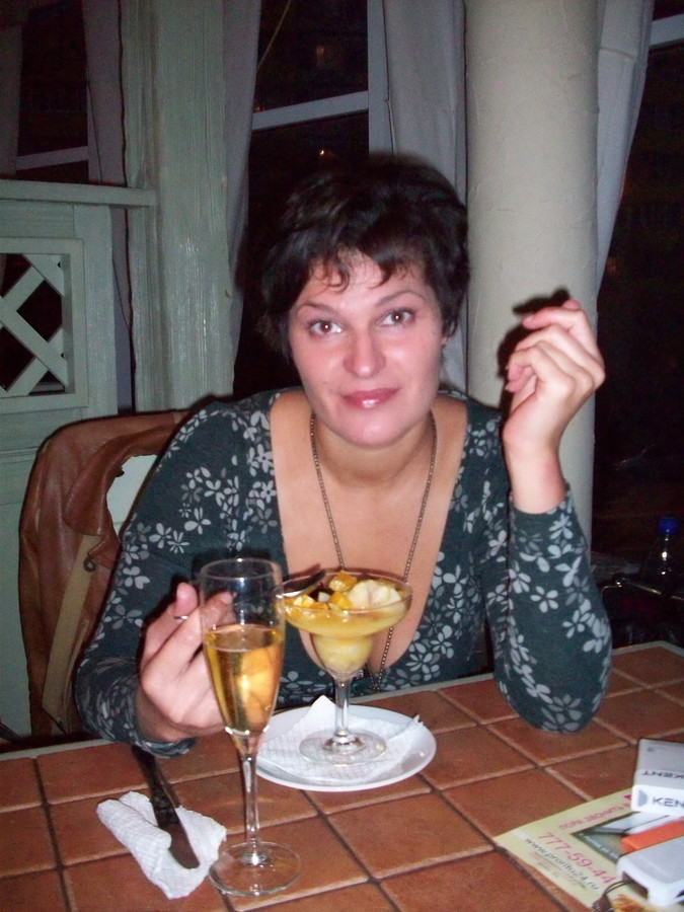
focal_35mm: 37
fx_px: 975
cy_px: 456
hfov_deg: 38.7
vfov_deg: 50.1
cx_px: 342
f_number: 2.8
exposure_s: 1/128
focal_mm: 6.2
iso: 400
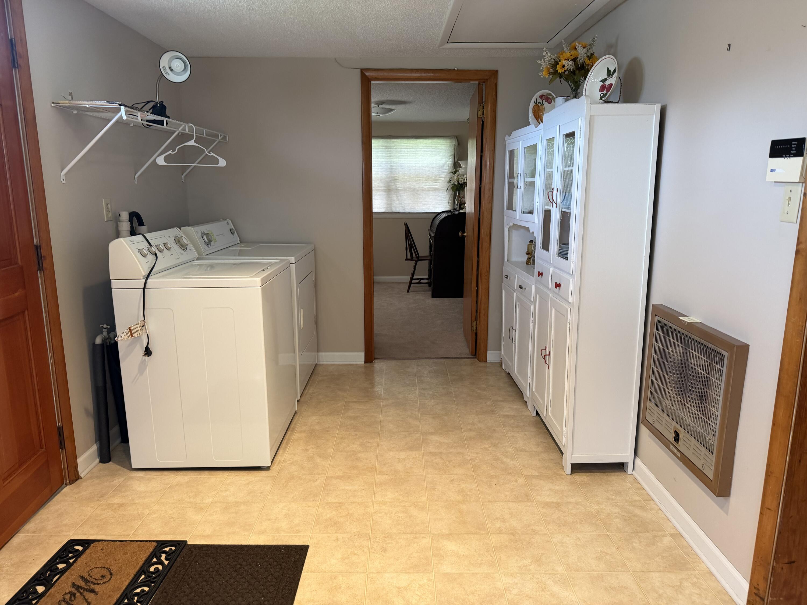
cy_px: 302
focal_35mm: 24
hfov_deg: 71.6
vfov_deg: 56.8
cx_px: 404
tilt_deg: -12.0
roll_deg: +0.3
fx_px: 560
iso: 200
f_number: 1.78
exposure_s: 1/60
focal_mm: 6.76
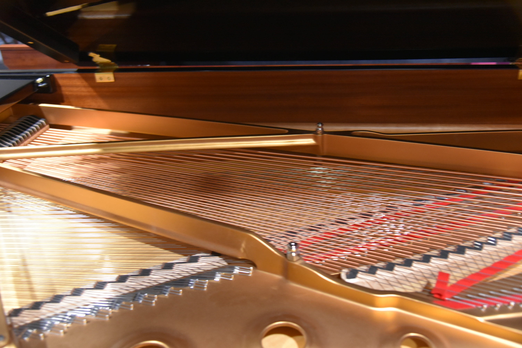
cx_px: 261
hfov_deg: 55.8
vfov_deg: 38.9
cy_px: 174
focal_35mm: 34
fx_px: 493
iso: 3200
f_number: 4
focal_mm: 34
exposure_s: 1/60
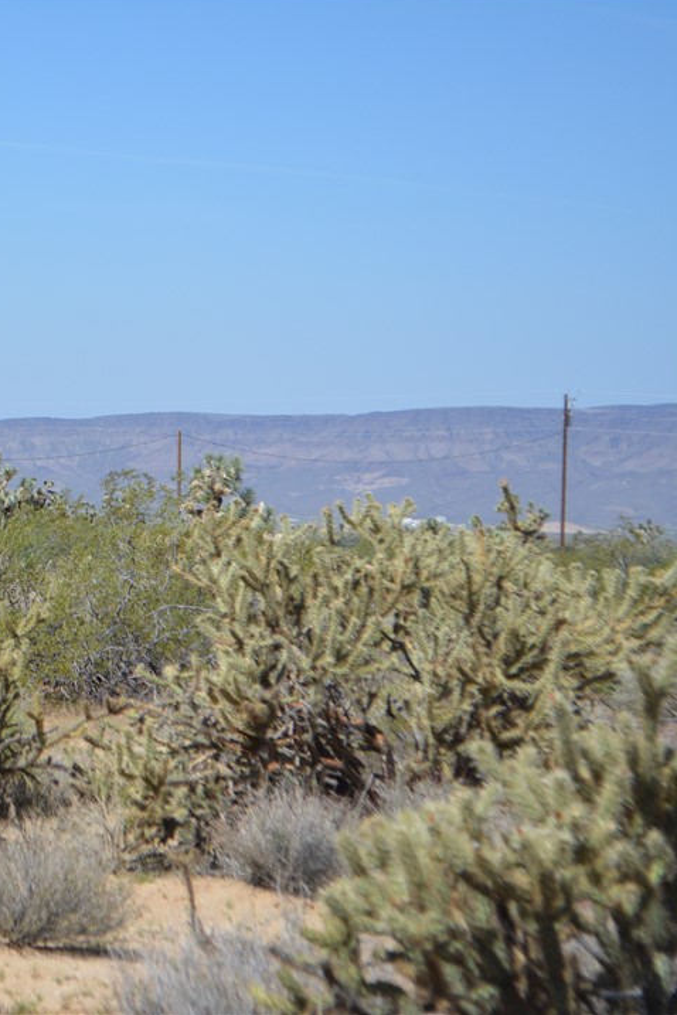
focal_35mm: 125
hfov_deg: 10.8
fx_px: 3519
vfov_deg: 16.4
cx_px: -85
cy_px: 504
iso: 400
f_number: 7.1
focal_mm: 55
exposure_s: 1/1600
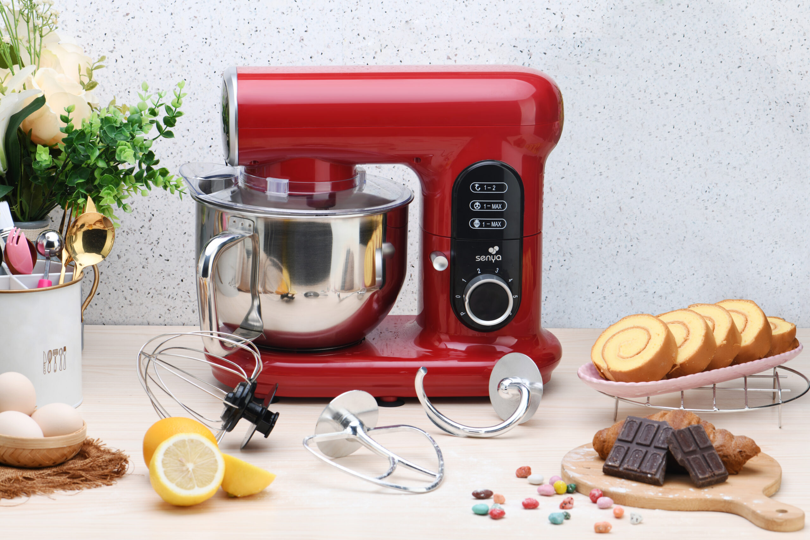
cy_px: 270
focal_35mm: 105
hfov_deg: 19.5
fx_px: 2362
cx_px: 405
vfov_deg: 13.0
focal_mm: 105
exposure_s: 1/125
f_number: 9
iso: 64
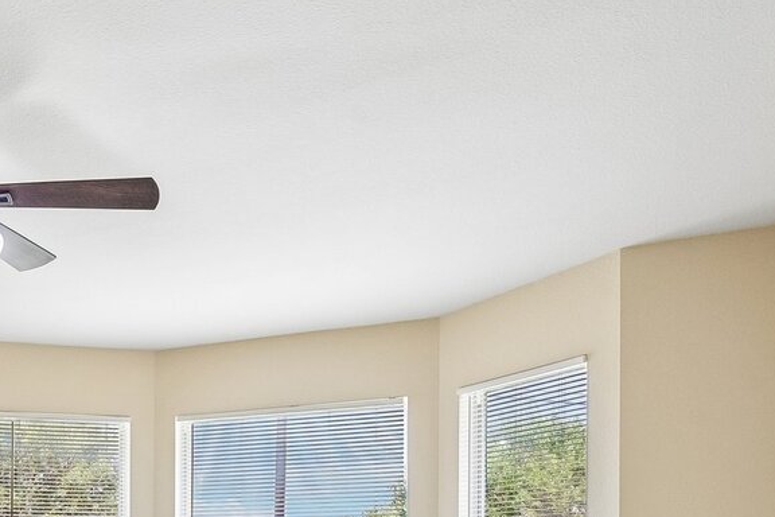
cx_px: 87
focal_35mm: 45
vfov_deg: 26.9
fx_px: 969
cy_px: 595
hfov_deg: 40.5
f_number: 8
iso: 400
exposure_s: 1/60
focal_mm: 16
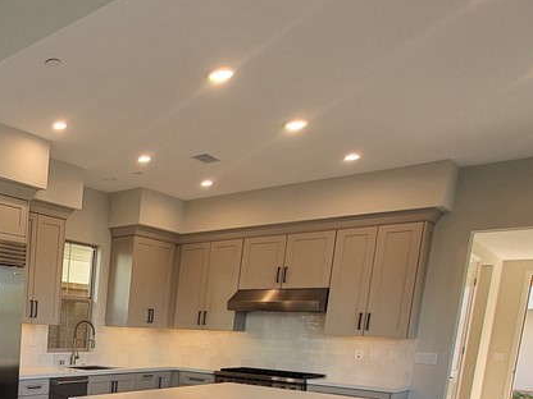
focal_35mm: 32
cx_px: -67
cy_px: 385
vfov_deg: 39.7
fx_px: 493
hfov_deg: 42.9
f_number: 2.2
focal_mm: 1.74
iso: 64
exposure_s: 1/60
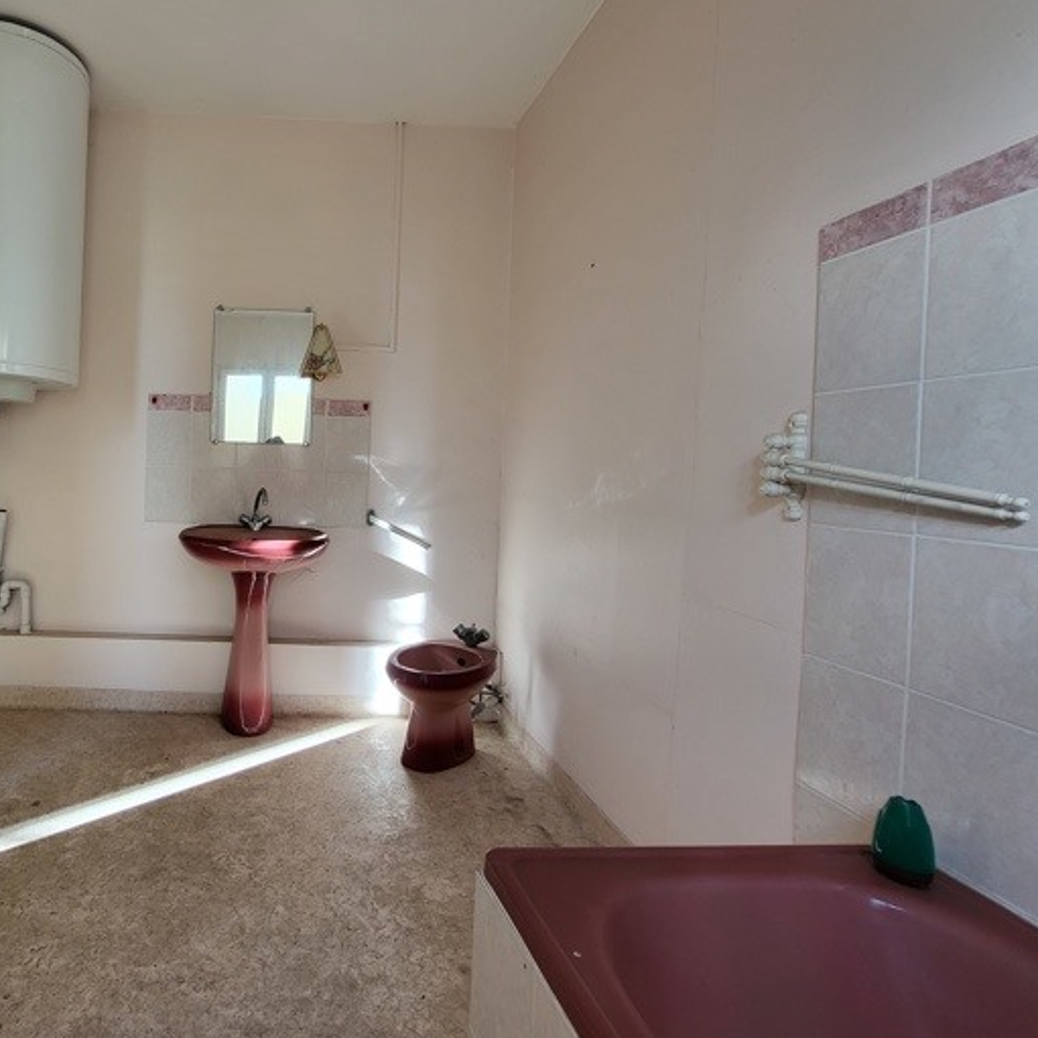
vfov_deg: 80.4
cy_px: 461
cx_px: 272
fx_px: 611
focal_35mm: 18
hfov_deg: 75.5
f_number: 2.2
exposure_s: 1/50
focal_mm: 1.74
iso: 64
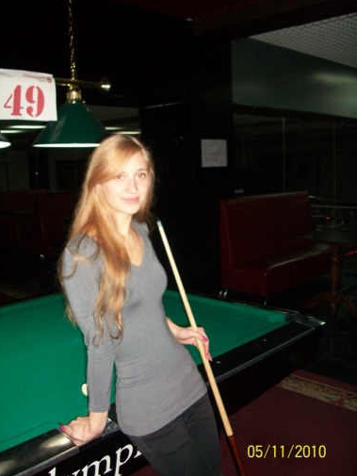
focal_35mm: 35
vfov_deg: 52.6
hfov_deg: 40.7
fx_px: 481
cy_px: 236
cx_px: 179
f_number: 2.8
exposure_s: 1/60
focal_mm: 5.7
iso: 160
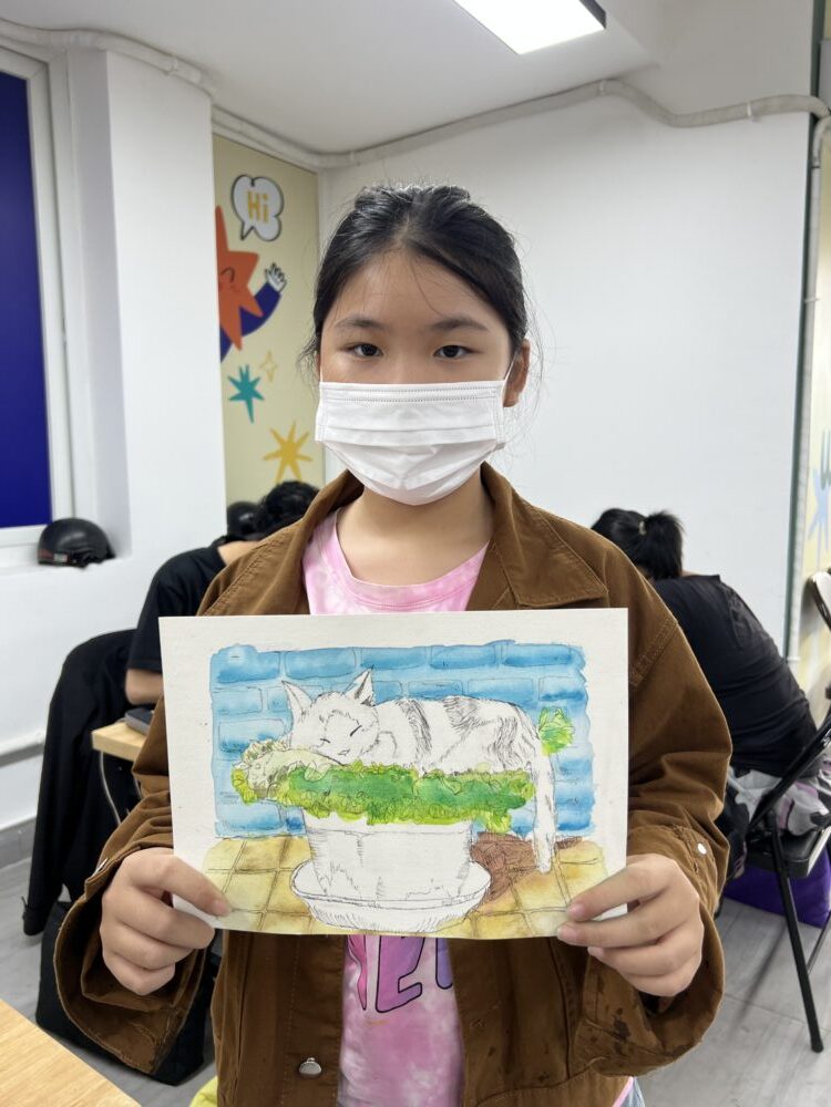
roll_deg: +2.5
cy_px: 554
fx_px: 832
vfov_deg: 67.3
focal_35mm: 26
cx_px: 416
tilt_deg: -7.3
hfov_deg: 53.1
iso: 32
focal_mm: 5.7
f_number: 1.5
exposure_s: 1/102
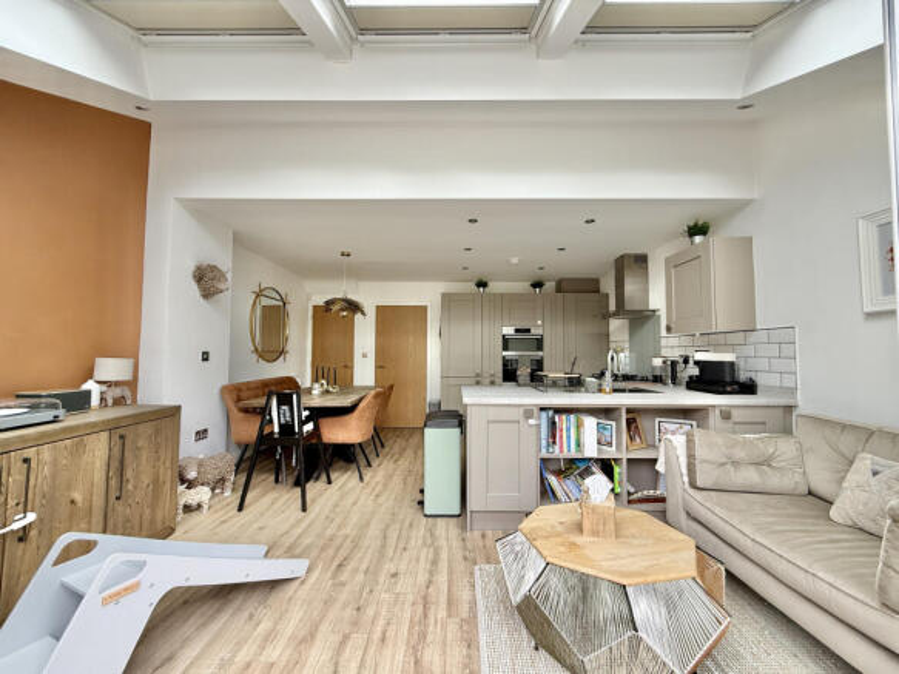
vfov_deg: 85.7
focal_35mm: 14
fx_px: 364
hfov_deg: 102.1
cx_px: 450
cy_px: 337
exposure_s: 1/99
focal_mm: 2.22
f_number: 2.2
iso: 100
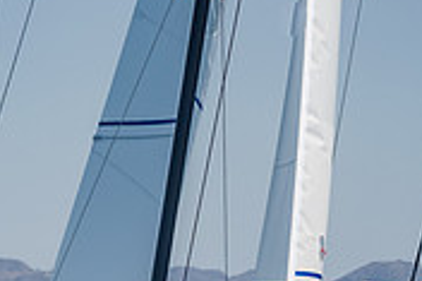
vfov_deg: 2.3
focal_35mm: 599
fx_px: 7015
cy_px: 450
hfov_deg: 3.4
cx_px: -72
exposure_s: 1/1000
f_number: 13
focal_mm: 110
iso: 640
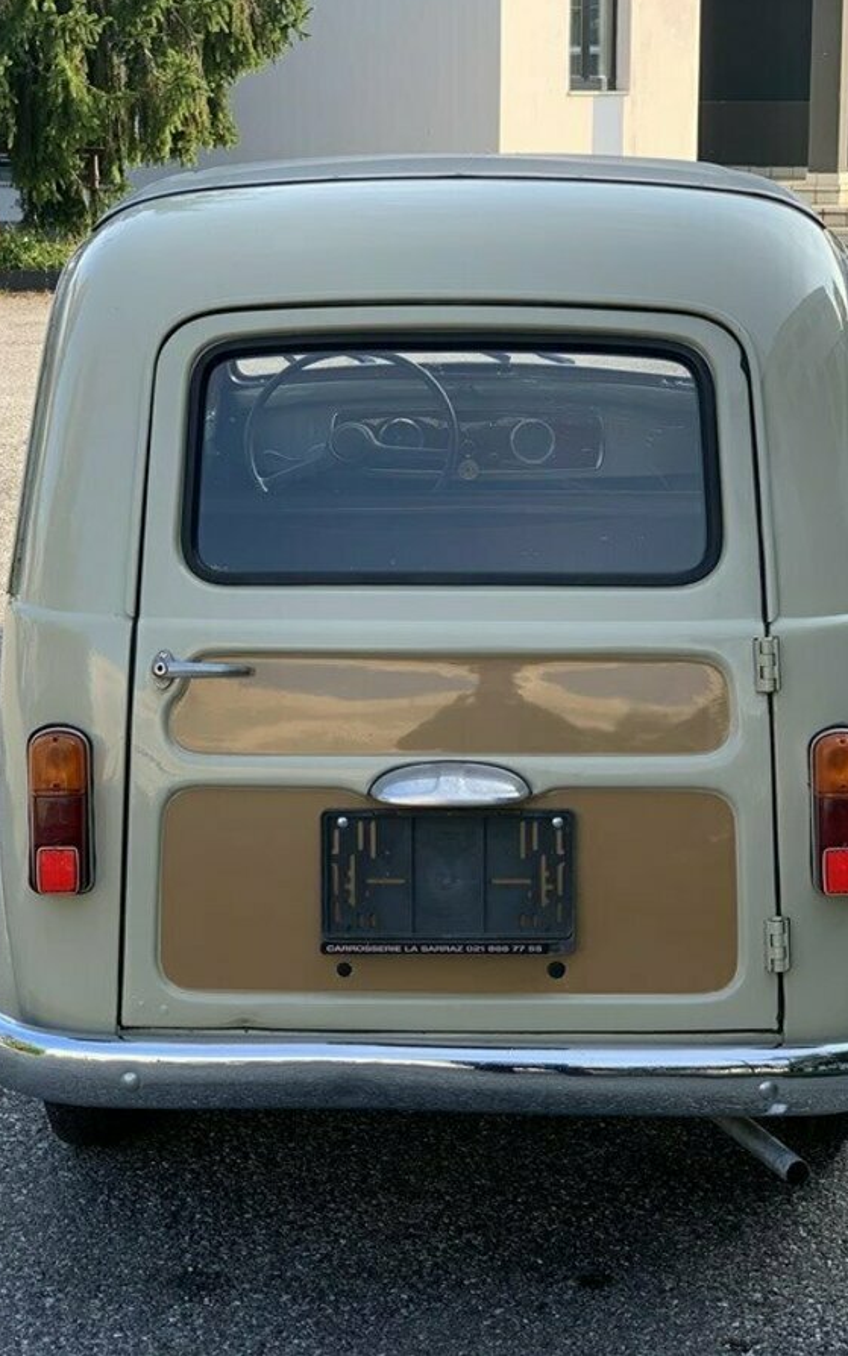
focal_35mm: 74
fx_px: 2735
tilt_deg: -12.3
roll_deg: -0.4
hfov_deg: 17.6
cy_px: 675
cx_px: 460
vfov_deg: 27.8
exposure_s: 1/204
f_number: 2.4
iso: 16
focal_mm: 6
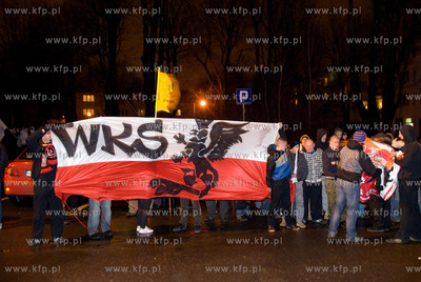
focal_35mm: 36
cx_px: 210
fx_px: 422
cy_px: 141
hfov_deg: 53.1
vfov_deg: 37.0
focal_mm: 24
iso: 1000
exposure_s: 1/6
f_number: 4
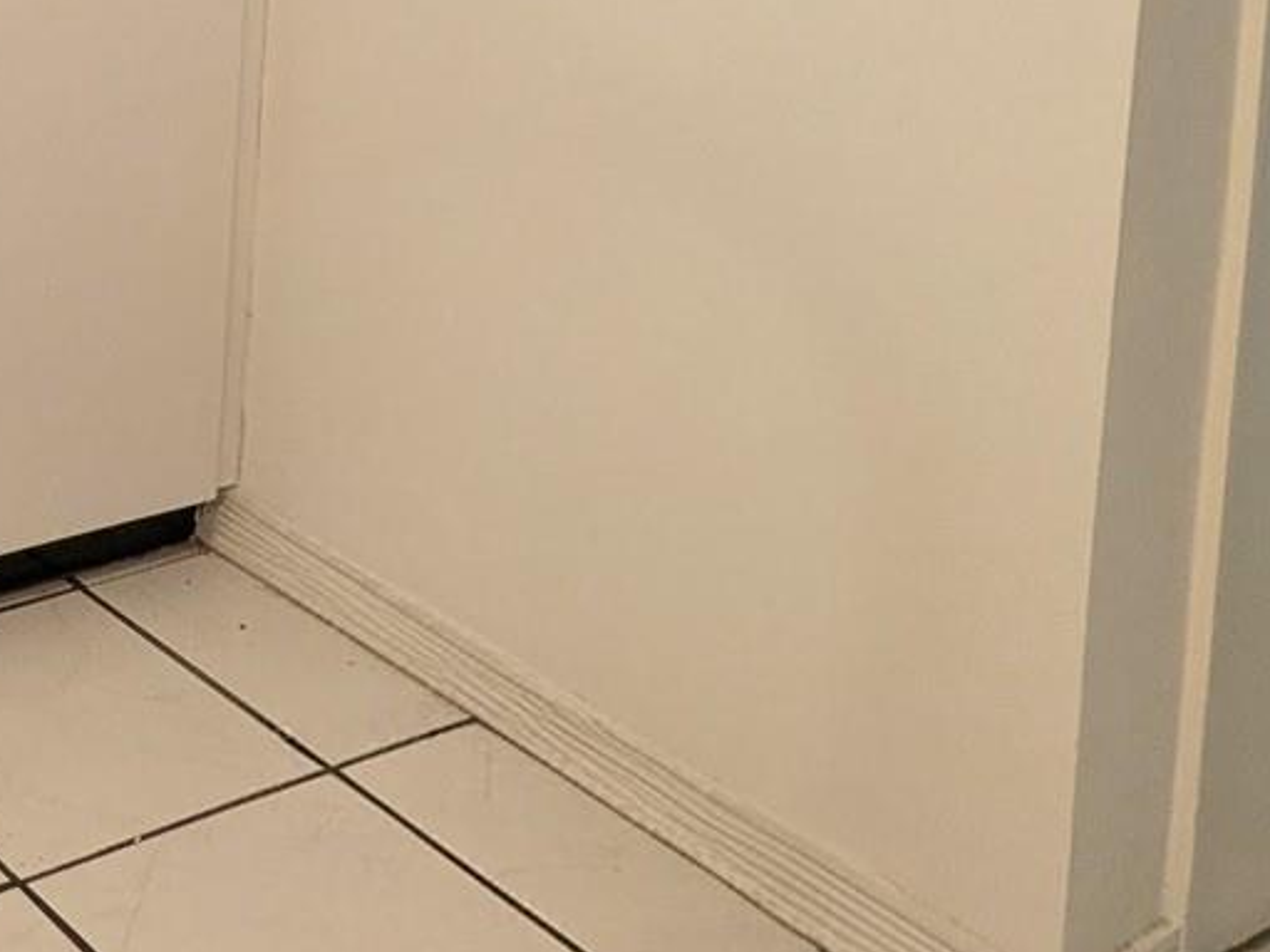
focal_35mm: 50
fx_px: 1834
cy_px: -278
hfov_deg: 31.6
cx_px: -275
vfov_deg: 25.2
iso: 83
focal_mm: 2.35
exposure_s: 1/30
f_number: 2.2
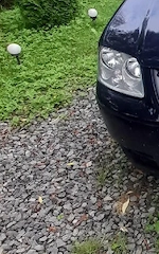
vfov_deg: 43.0
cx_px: 280
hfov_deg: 20.5
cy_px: 87
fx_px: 319
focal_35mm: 46
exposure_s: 1/179
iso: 40
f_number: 2.2
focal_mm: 1.42
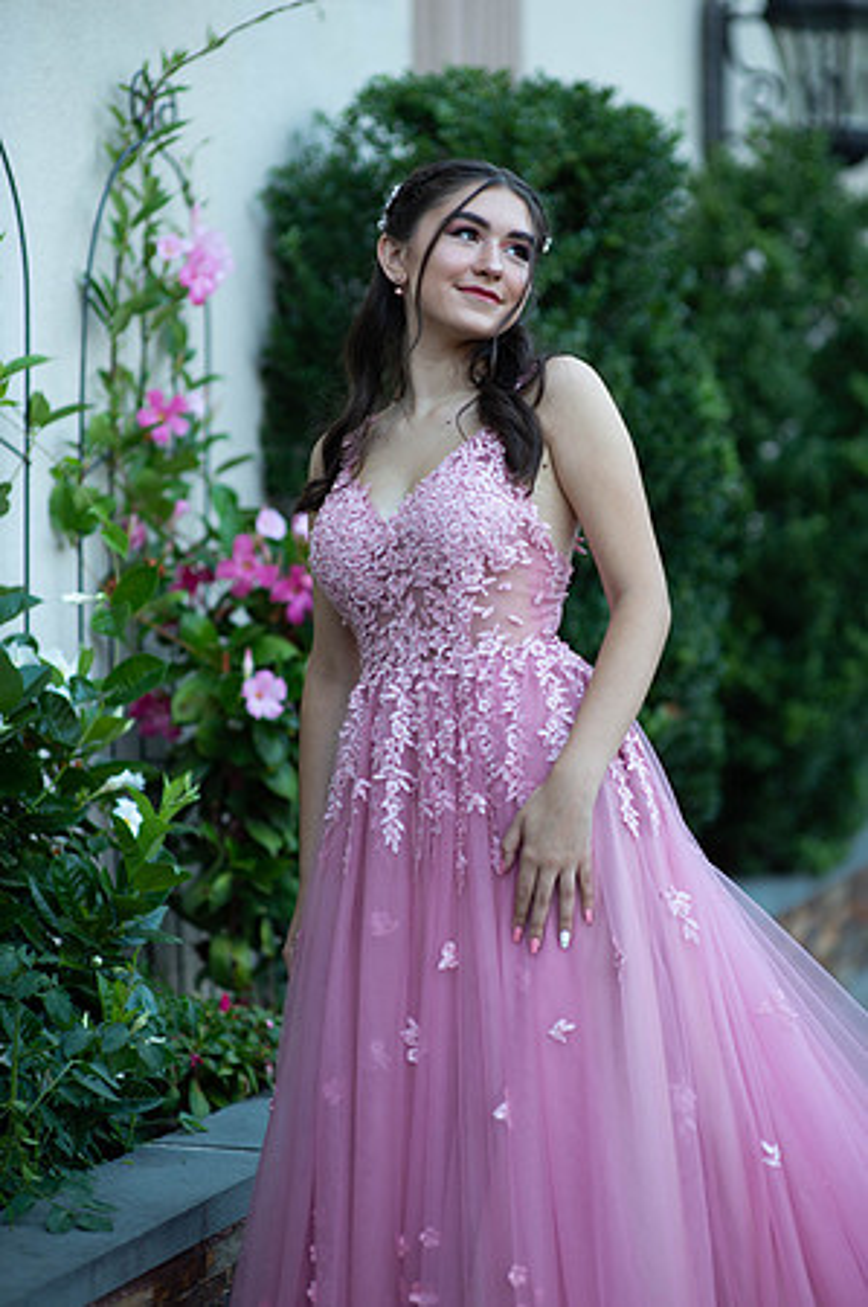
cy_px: 654
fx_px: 3081
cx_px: 434
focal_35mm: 85
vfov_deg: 23.9
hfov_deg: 16.0
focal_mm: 85
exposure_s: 1/640
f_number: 2
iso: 250
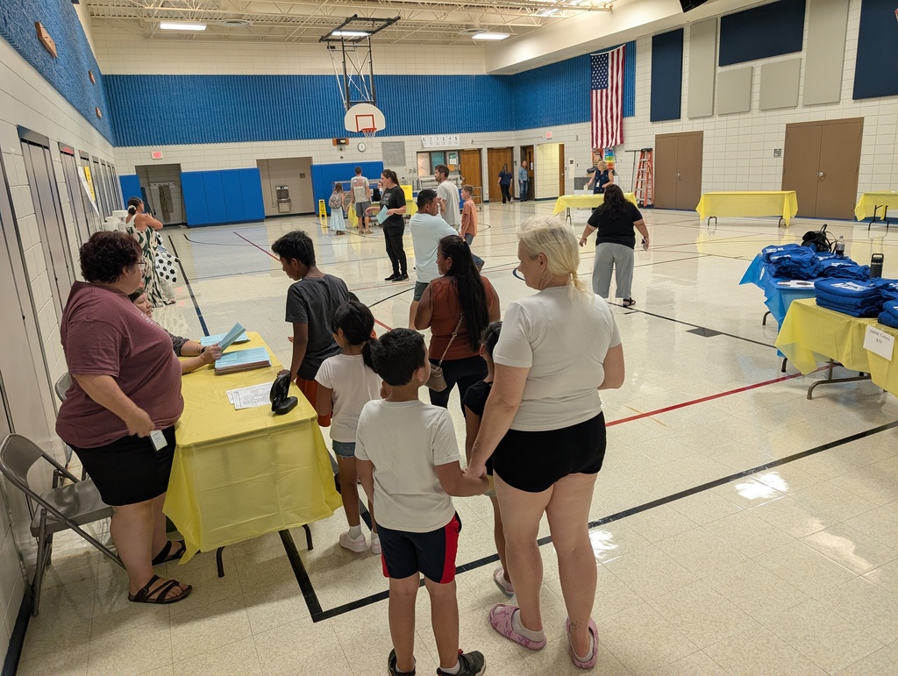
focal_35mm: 24
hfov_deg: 71.5
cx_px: 449
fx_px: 623
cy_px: 338
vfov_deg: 56.9
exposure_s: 1/120
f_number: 1.68
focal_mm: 6.9
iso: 440
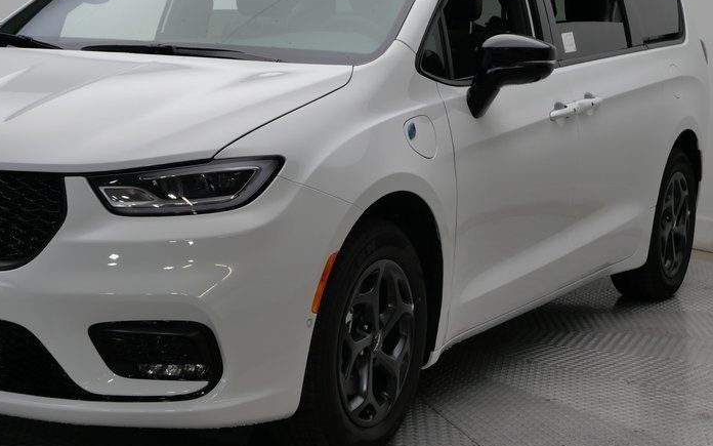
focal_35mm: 78
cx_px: 222
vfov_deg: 16.7
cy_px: 198
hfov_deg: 26.3
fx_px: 1516
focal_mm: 25
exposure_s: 1/60
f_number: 5.1
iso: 200
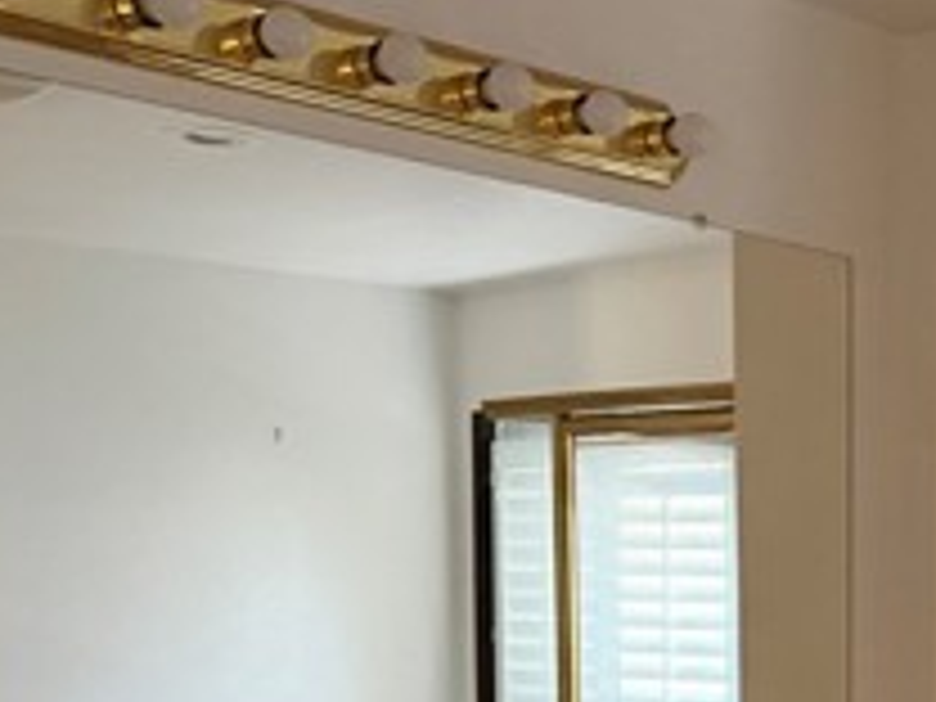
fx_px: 2001
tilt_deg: -11.1
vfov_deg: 18.1
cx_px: 1102
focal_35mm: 74
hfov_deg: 24.1
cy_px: 1004
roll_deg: -2.2
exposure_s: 1/40
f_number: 1.78
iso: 1000
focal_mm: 6.76
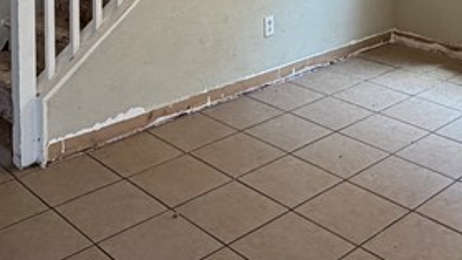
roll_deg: +1.4
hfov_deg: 37.1
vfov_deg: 18.5
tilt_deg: +0.2
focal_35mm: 56
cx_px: 263
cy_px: -149
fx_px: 686
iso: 250
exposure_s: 1/121
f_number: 2.2
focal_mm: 2.22
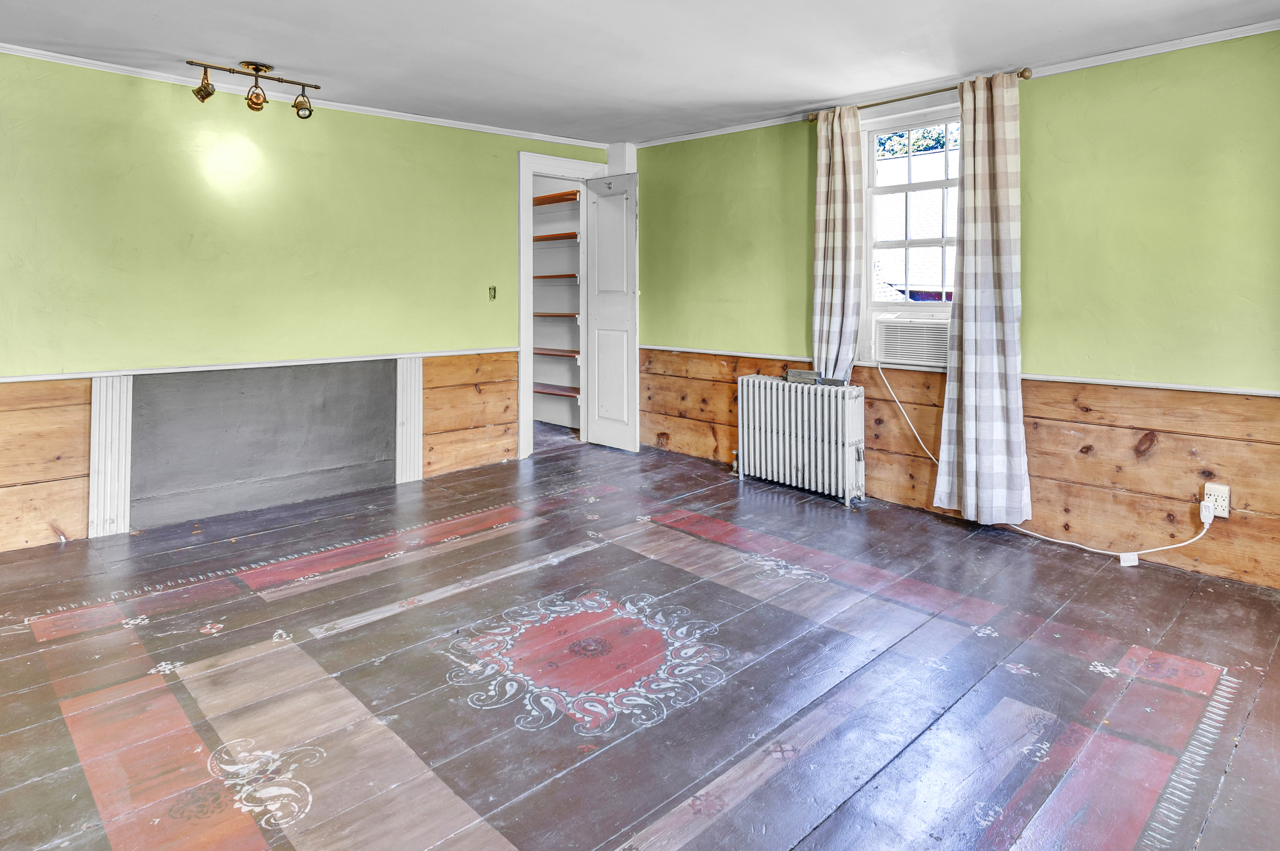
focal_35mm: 20
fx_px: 711
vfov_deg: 61.1
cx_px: 654
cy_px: 321
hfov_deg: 84.0
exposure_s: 1/8
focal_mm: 14
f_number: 7.1
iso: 320
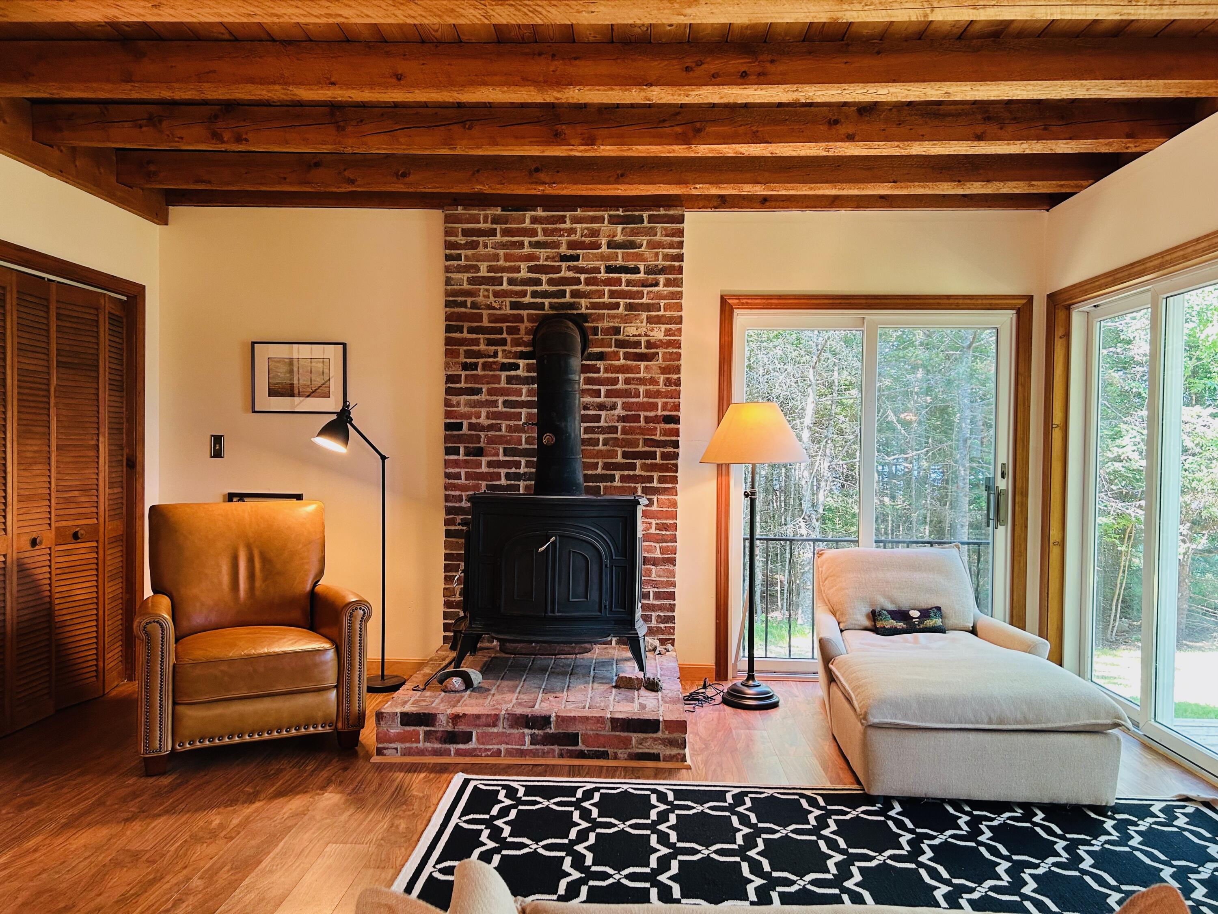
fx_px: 915
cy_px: 457
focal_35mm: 26
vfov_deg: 53.1
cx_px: 609
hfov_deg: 67.3
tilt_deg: -1.5
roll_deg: -0.9
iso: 125
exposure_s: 1/60
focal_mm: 5.7
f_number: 1.5
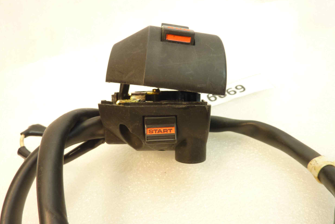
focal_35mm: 27
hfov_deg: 67.4
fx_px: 251
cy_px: 119
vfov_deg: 47.9
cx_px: 172
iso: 80
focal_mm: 4.1
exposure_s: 1/20
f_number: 3.3
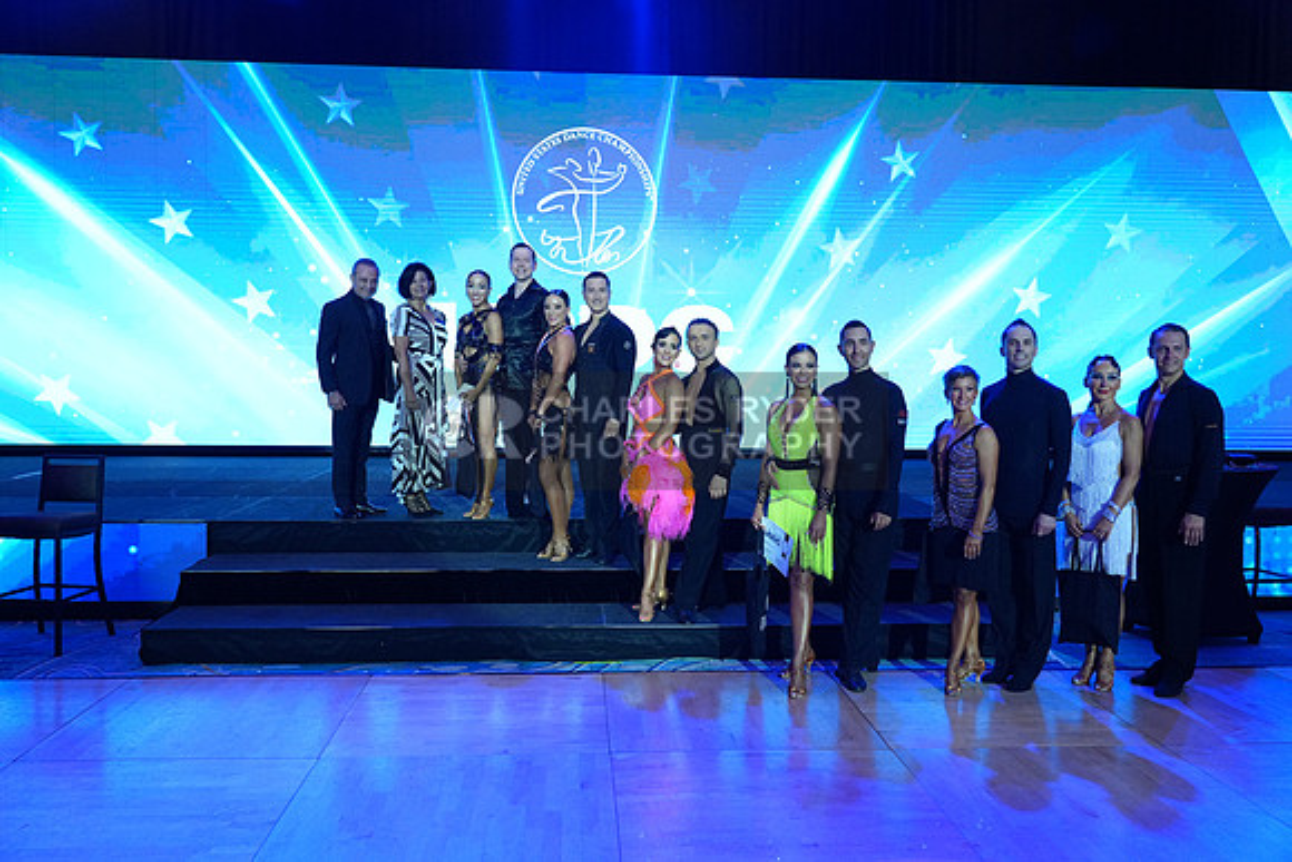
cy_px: 431
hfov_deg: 63.6
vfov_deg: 45.0
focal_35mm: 29
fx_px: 1041
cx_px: 646
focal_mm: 29
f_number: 4
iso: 2500
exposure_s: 1/320
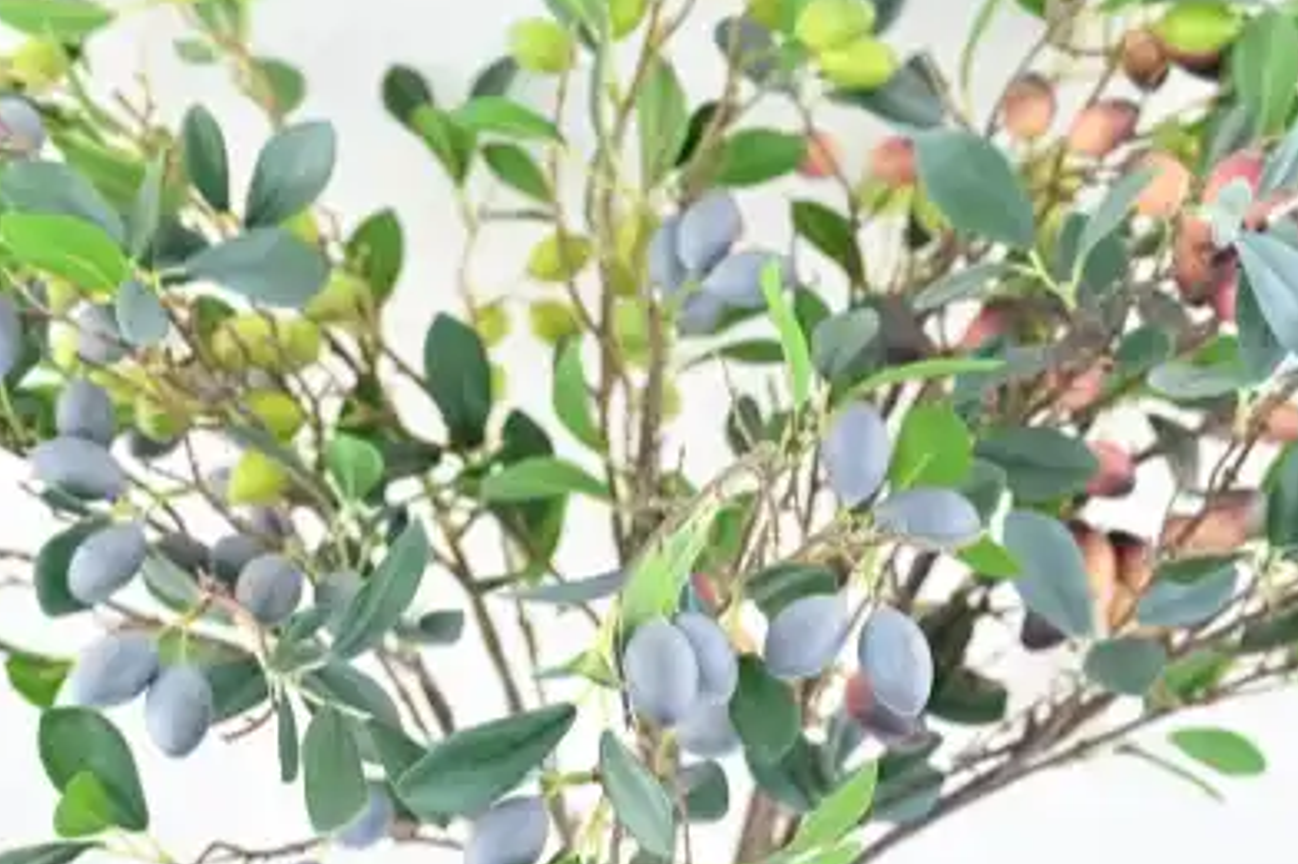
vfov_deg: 18.9
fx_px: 2595
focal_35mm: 72
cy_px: 467
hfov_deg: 28.1
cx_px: 649
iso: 250
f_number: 4
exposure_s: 1/160
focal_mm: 47
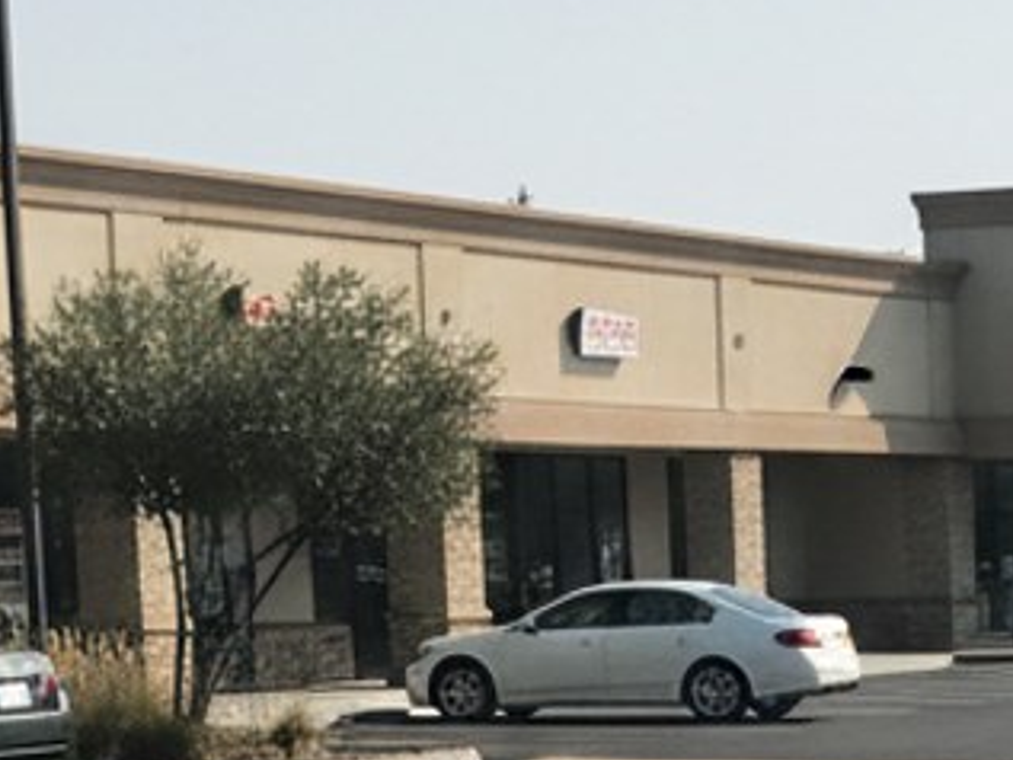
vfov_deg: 15.7
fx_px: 2547
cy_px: 1118
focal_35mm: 87
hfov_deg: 21.0
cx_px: 1198
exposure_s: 1/1538
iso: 635
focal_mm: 6.4
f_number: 1.8
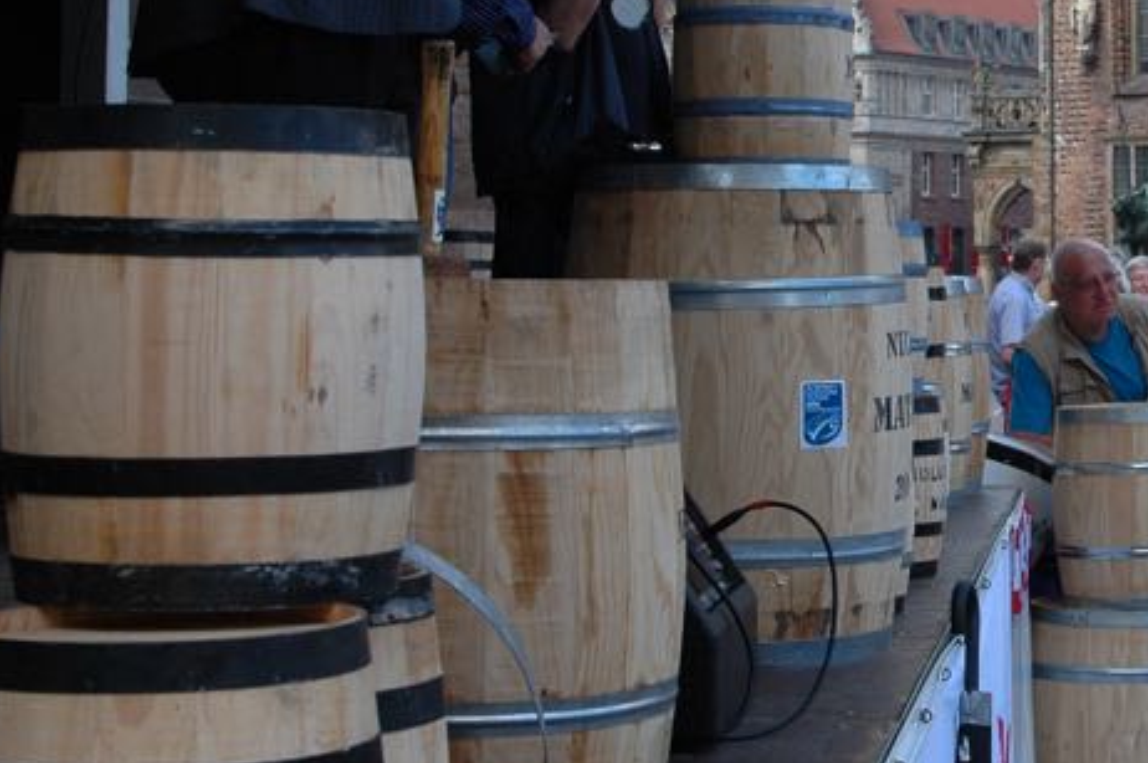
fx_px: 2997
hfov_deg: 20.9
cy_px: 165
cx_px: 1180
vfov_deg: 14.4
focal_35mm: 94
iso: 200
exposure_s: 1/200
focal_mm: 29
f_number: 7.1
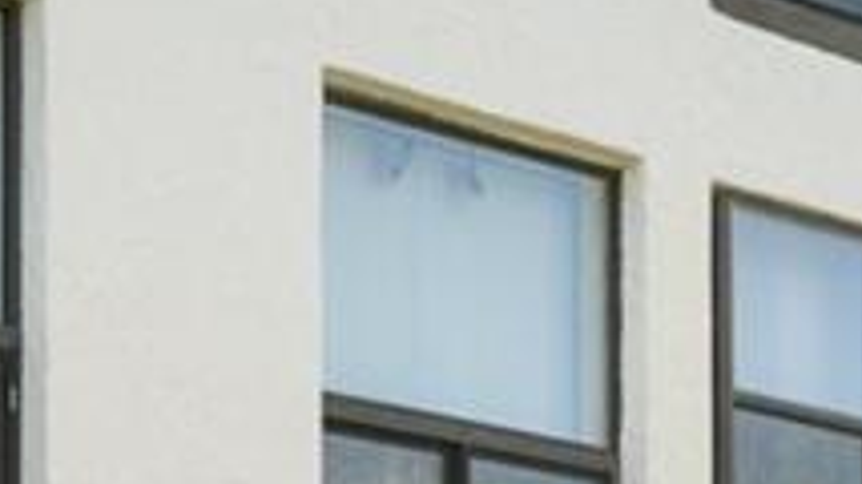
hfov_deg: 11.8
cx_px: -1136
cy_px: 1158
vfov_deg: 7.4
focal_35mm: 153
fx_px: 3493
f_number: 8
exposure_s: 1/90
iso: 320
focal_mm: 13
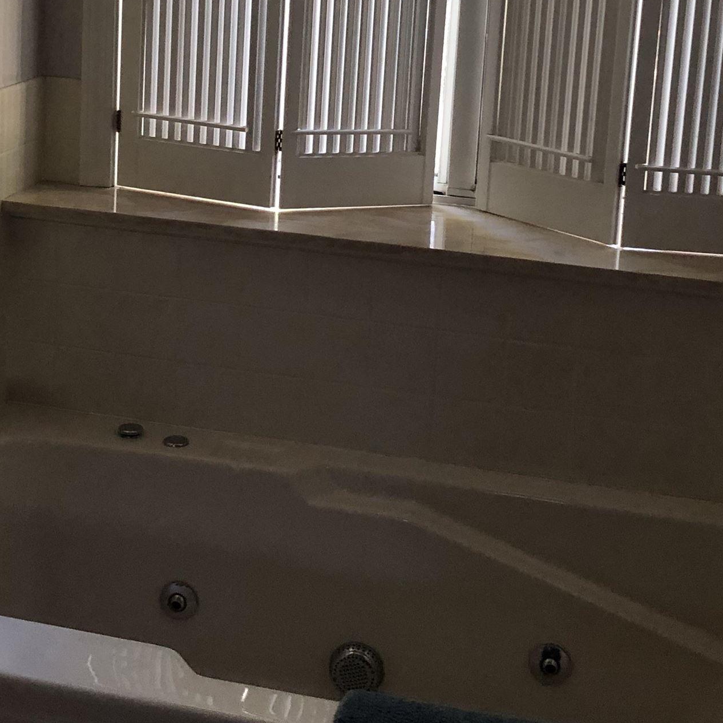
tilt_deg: -10.4
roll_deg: -2.3
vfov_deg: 27.8
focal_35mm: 60
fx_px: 1418
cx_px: 343
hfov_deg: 28.6
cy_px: 112
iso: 80
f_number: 1.8
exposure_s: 1/15
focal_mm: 3.99
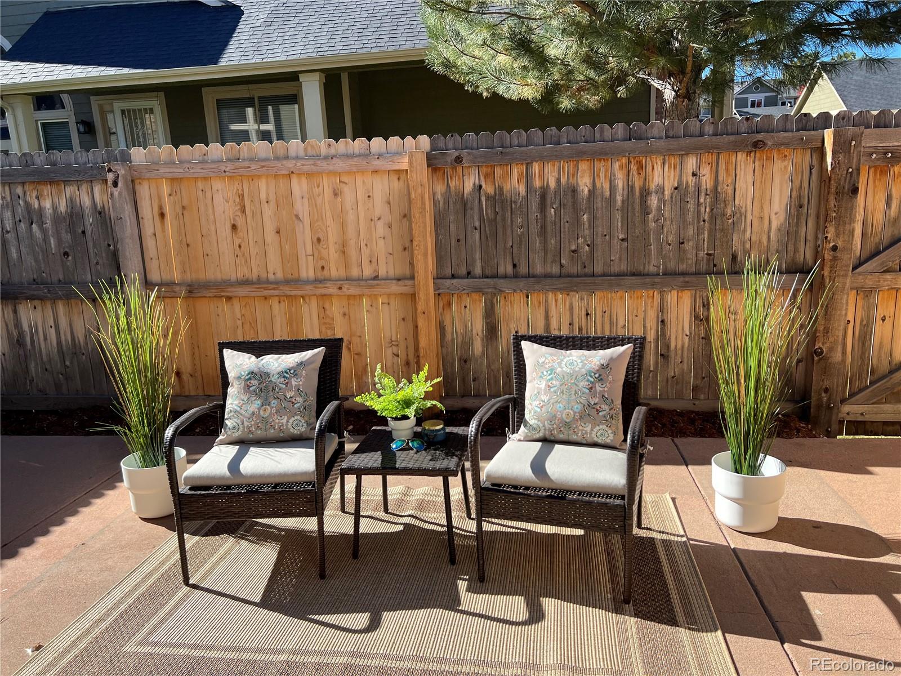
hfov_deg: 67.3
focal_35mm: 26
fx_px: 677
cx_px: 450
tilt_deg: -13.3
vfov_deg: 53.1
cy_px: 338
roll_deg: +2.6
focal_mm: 5.7
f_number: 1.5
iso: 50
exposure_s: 1/1252
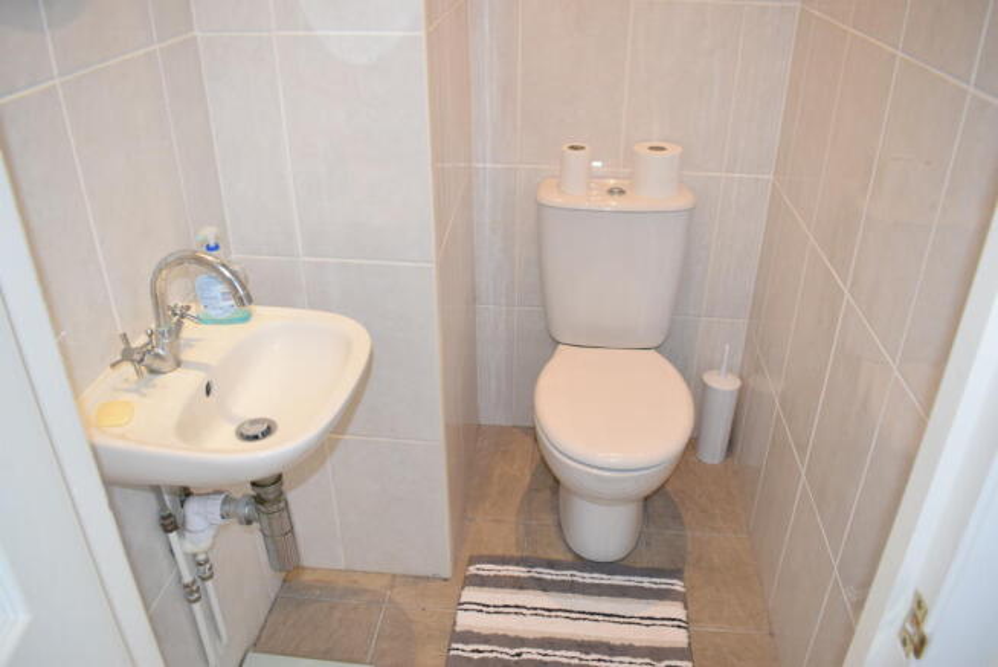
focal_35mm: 27
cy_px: 334
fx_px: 749
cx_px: 499
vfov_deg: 48.0
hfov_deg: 67.3
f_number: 5
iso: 800
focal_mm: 18
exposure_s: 1/60
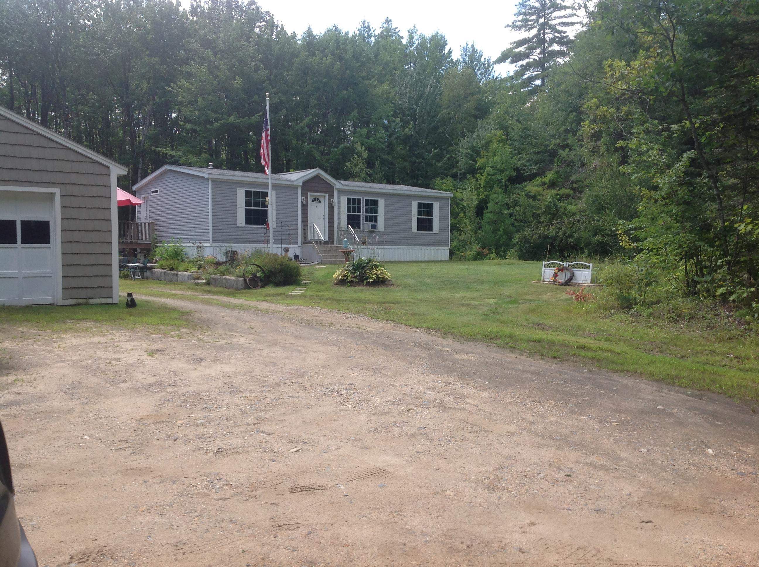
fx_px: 766
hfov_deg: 52.7
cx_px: 380
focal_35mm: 35
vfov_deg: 40.6
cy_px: 284
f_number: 2.4
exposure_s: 1/643
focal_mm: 4.28
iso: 50
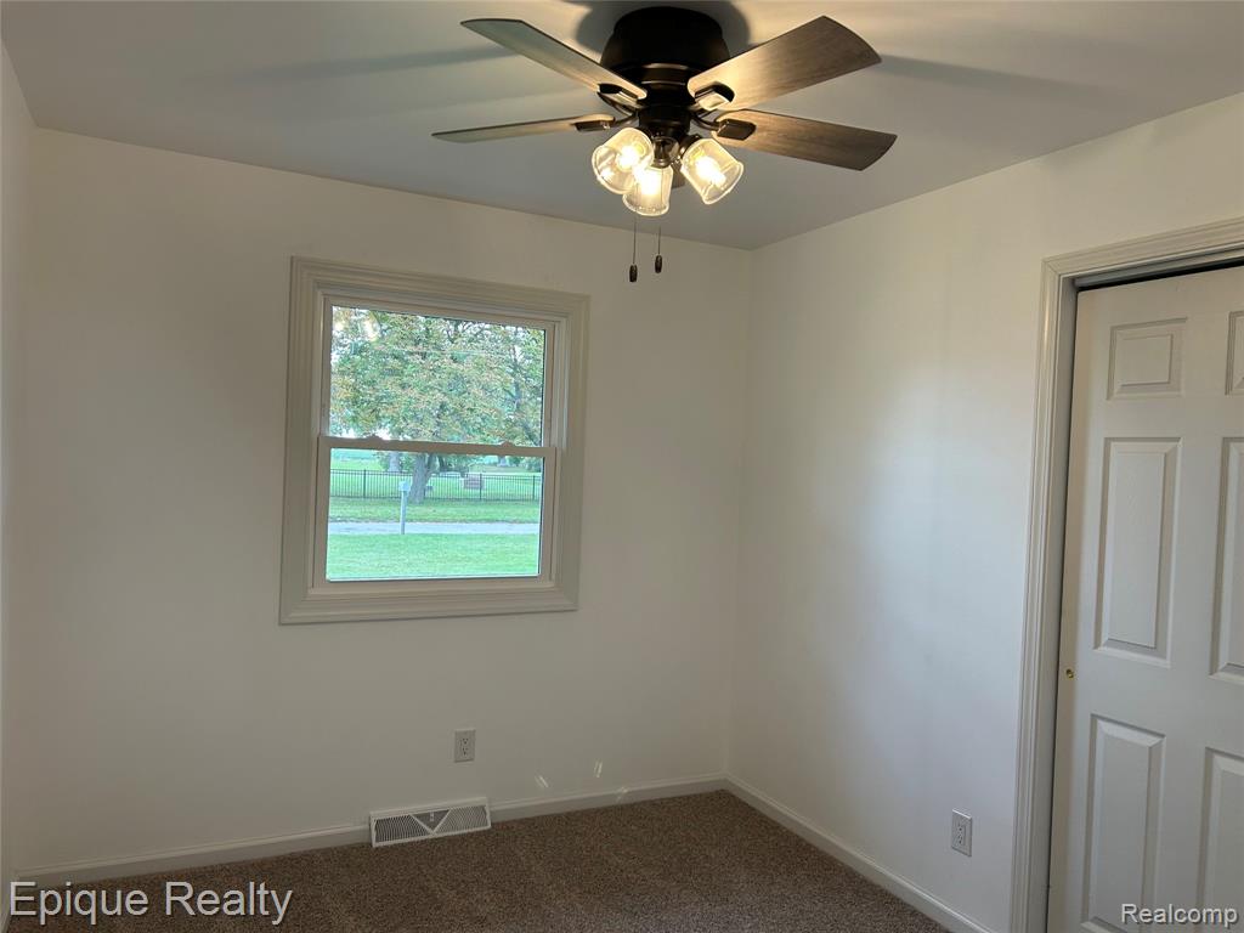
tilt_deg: -1.3
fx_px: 934
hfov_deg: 67.3
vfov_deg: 53.1
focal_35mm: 26
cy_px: 466
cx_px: 622
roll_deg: -2.0
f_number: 1.5
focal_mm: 5.7
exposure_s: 1/120
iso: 64
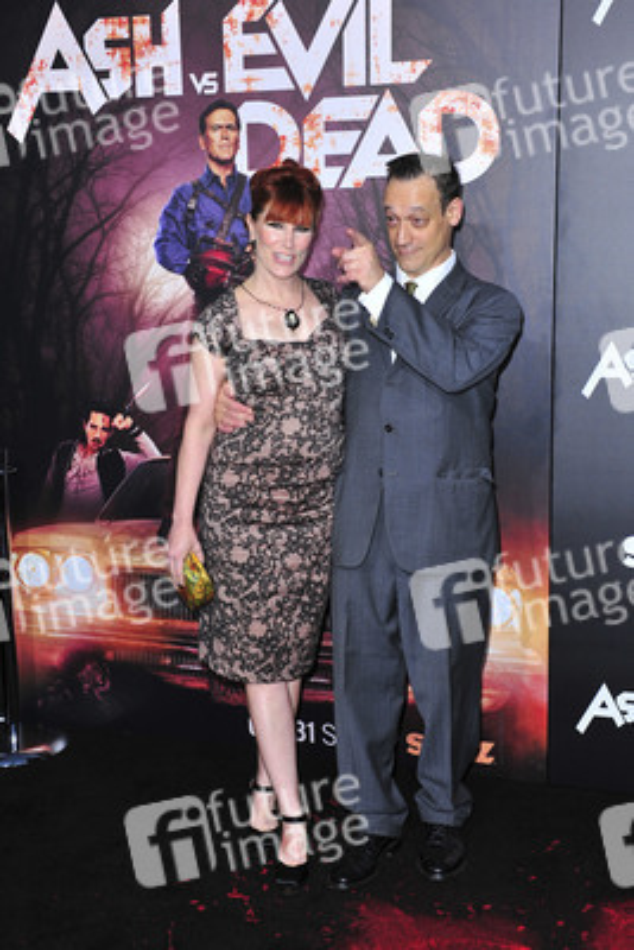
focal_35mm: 44
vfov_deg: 44.5
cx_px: 317
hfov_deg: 30.5
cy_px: 475
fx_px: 1161
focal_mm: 44
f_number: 5.6
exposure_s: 1/320
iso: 500
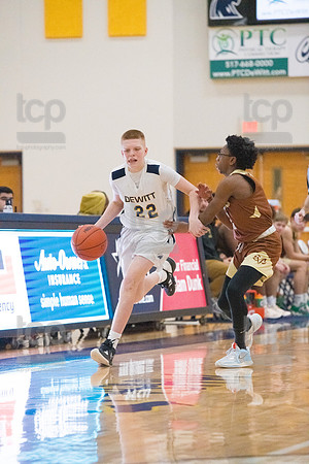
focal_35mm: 200
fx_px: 2575
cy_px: 232
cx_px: 154
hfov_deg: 6.9
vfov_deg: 10.3
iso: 10000
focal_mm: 200
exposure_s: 1/1600
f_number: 4.5
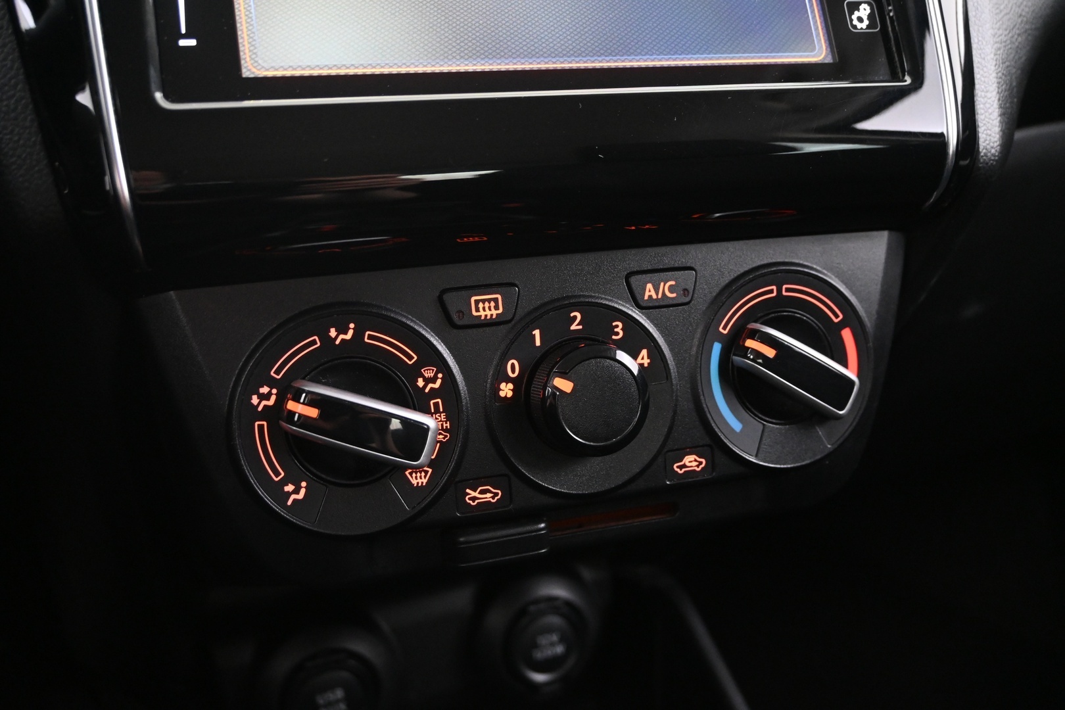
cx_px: 532
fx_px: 954
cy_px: 355
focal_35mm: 32
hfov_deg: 58.3
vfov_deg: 40.8
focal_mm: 21.5
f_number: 4
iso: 3200
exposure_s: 1/10
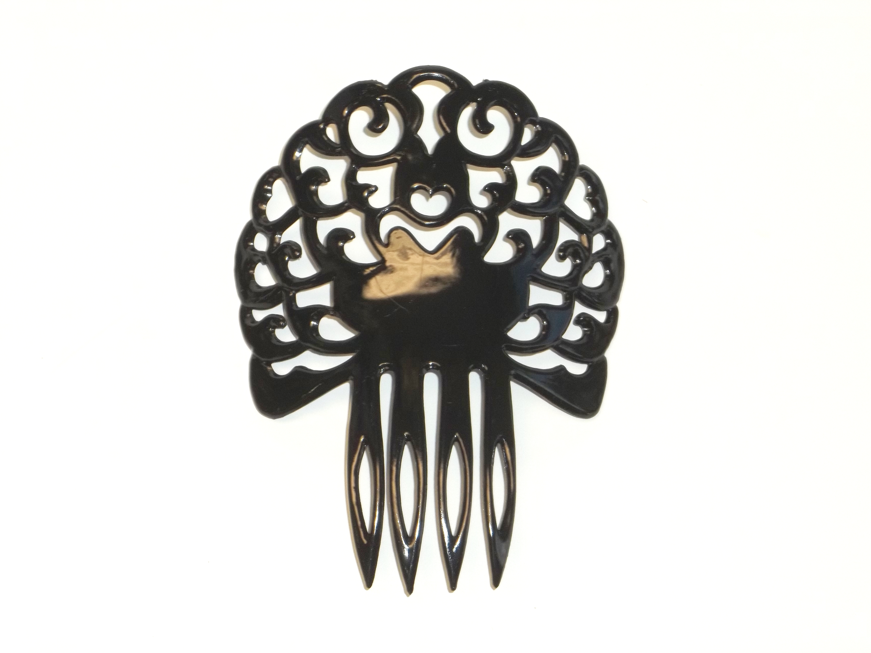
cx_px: 436
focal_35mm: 117
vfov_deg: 12.7
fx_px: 2944
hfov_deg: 16.8
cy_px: 326
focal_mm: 21
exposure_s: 1/60
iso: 64
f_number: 5.1
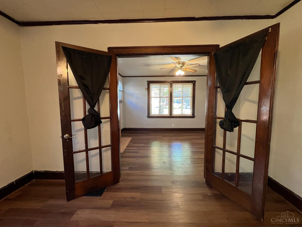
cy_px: 114
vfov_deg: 89.9
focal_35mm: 13
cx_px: 151
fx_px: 113
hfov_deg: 106.2
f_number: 1.8
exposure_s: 1/60
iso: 320
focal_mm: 1.57
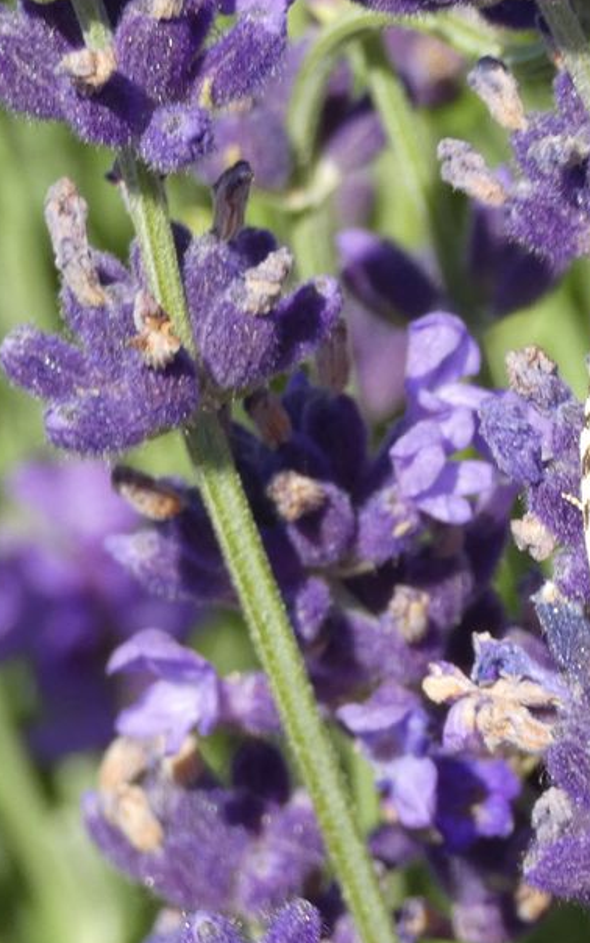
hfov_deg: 6.0
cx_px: 620
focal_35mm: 220
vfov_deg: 9.5
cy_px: 486
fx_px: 5655
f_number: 5.4
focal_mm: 26.3
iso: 80
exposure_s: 1/80
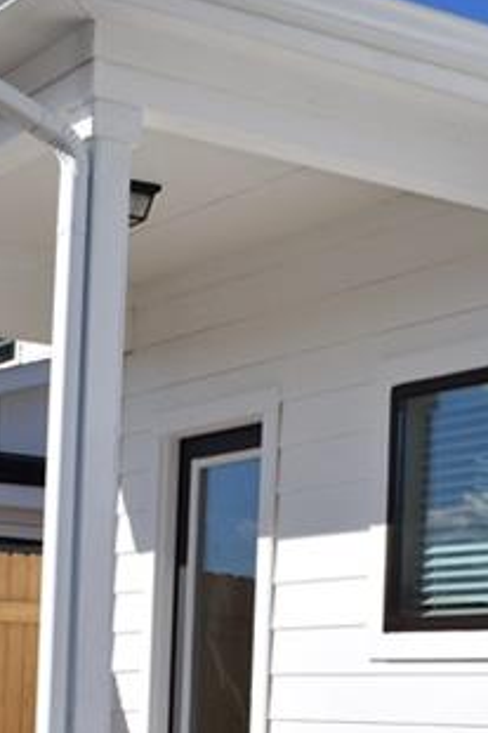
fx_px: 1812
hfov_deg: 15.3
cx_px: 170
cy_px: 757
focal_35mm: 89
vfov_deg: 21.9
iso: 200
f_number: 11
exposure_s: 1/500
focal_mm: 18
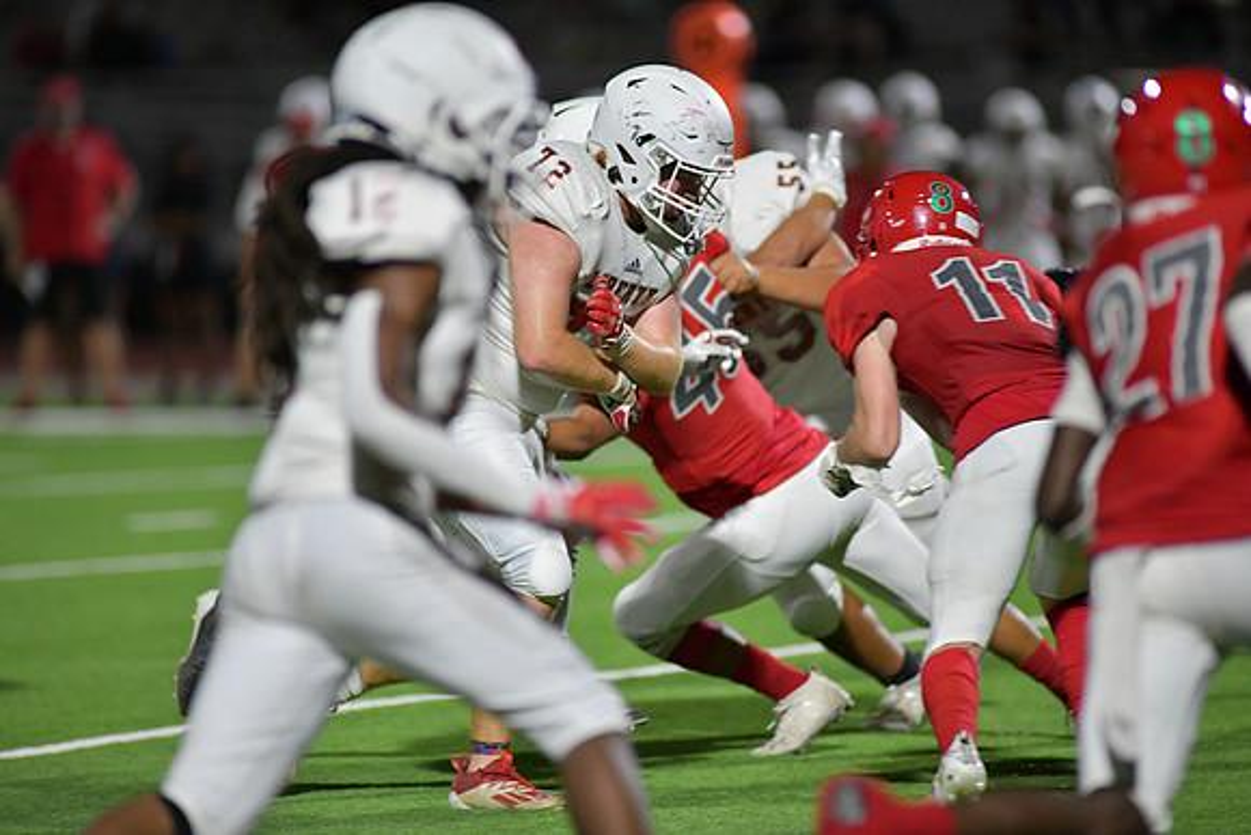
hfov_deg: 6.9
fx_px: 10427
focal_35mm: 300
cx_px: 626
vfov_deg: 4.6
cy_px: 418
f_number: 3.2
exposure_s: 1/1250
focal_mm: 300
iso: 4000
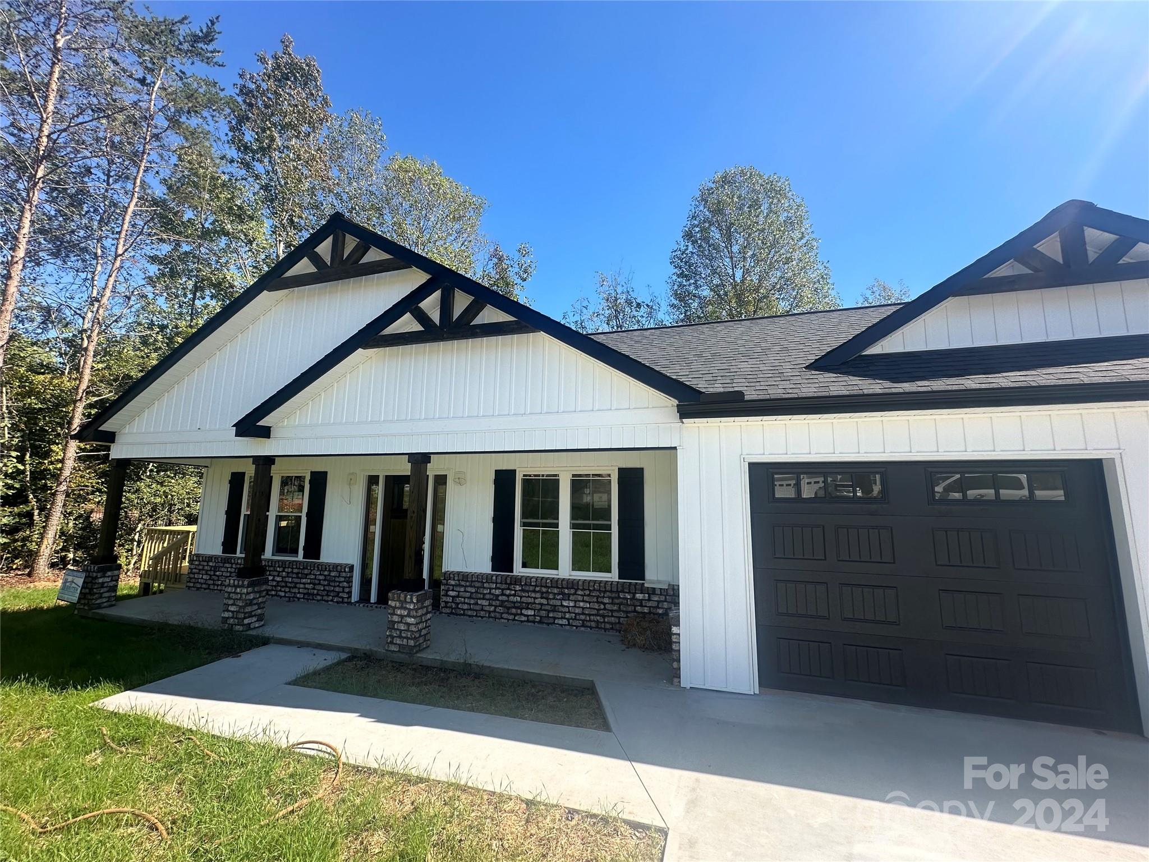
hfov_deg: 102.1
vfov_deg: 85.7
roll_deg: -1.0
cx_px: 574
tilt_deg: +8.3
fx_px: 465
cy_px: 431
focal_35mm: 14
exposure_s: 1/988
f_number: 2.2
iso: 50
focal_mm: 2.22
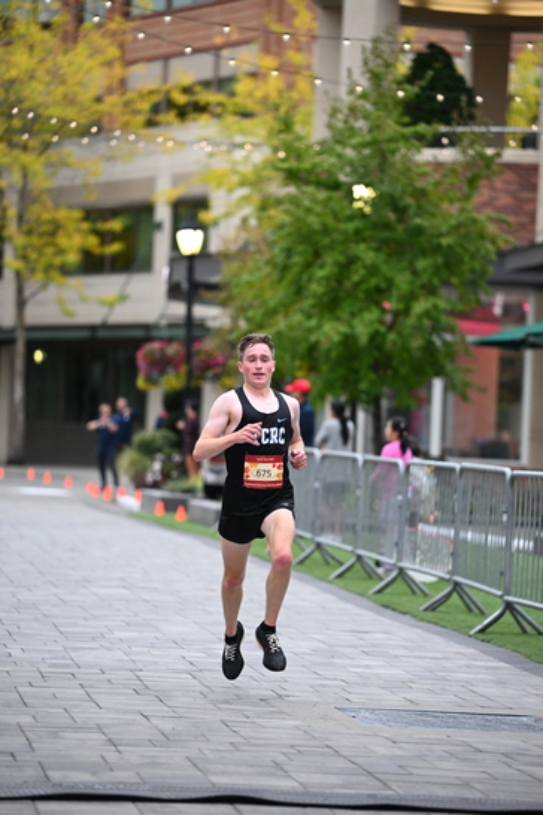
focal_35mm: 141
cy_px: 408
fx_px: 3190
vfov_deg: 14.6
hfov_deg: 9.7
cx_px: 272
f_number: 2.8
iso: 1600
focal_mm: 140
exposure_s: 1/1000
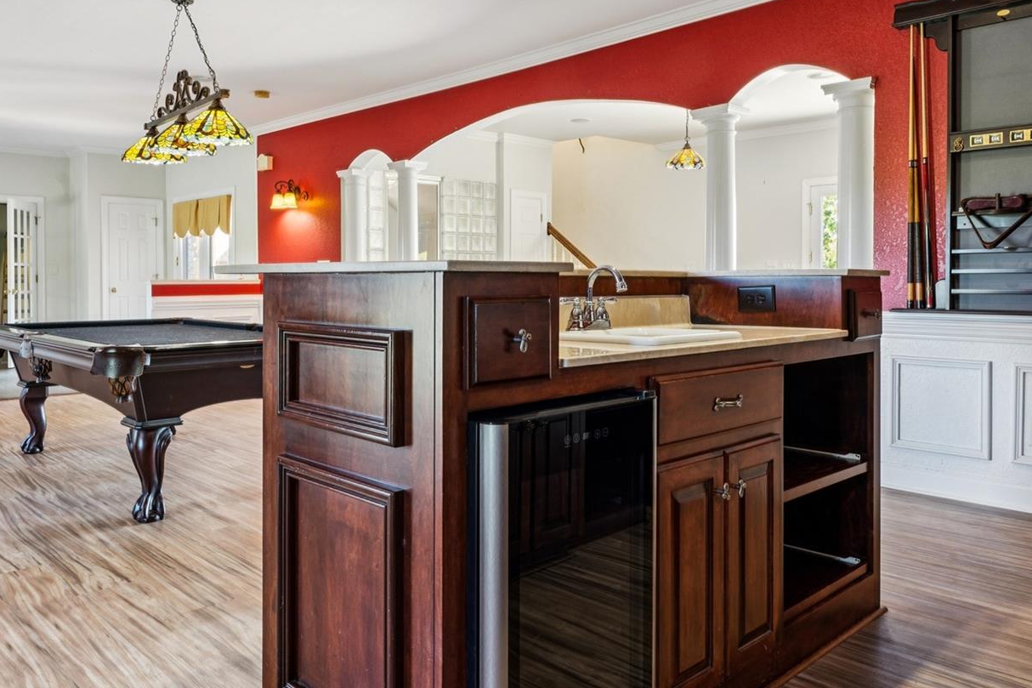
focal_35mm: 28
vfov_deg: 46.3
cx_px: 471
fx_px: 803
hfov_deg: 65.3
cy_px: 302
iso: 200
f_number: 13
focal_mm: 16.6
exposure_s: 1/1.25
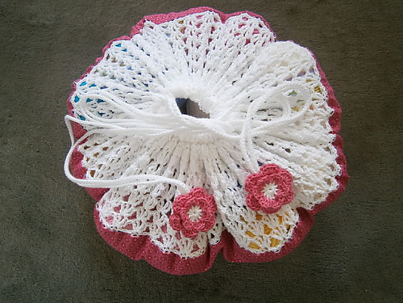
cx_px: 202
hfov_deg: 67.3
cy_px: 152
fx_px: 303
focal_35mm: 26
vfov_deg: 53.1
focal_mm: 4.7
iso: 125
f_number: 2.8
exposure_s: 1/15
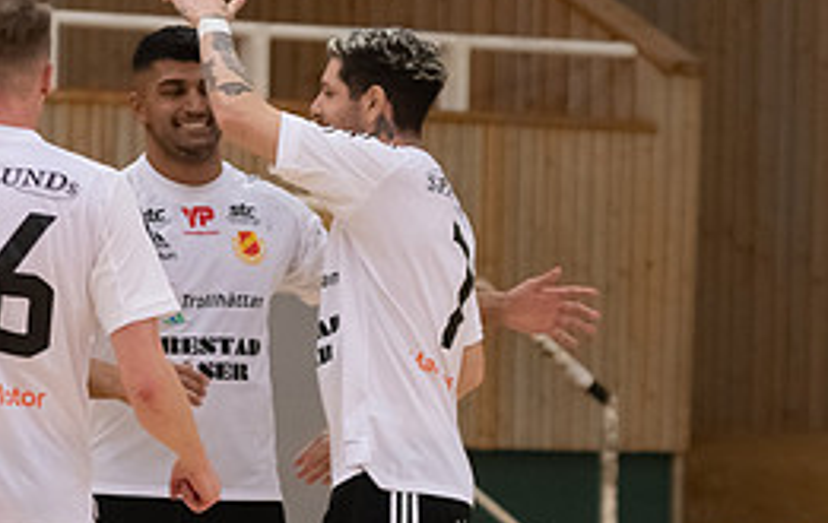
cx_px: 372
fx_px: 14647
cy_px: 599
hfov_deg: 3.2
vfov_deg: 2.0
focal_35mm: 647
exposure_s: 1/800
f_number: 3.2
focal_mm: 150
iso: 800
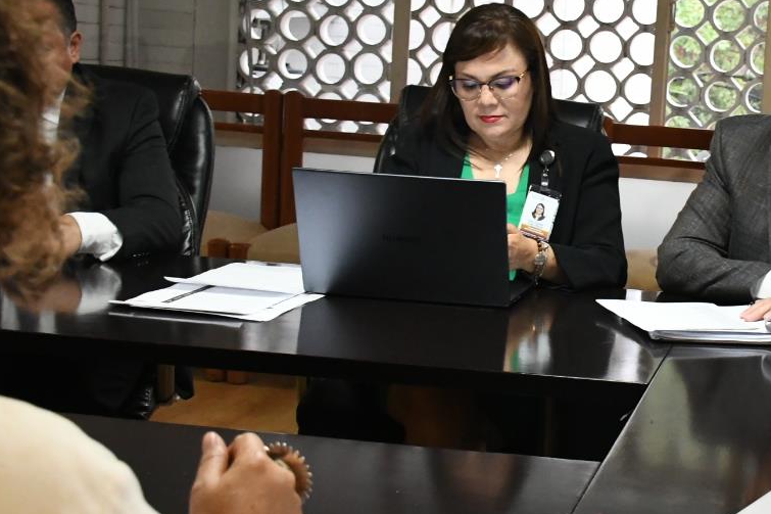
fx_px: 1563
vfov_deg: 18.7
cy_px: 287
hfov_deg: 26.9
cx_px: 676
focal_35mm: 73
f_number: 5.6
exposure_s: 1/100
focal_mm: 23
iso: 4000
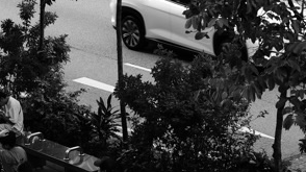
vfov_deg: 6.2
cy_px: 78
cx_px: 114
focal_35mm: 196
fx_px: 1589
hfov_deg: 11.0
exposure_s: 1/160
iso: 100
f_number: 2.8
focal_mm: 43
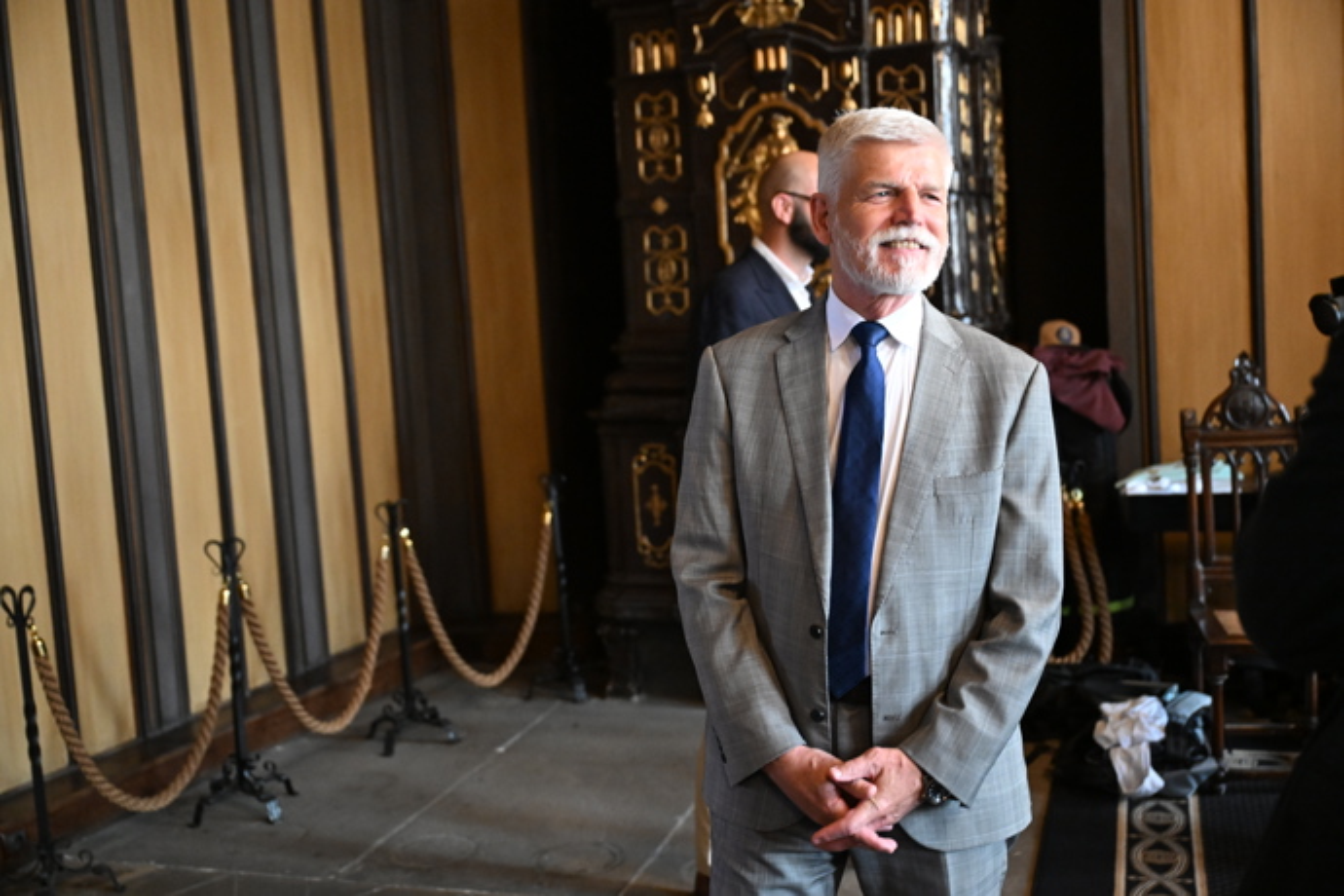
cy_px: 448
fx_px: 1419
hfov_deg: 50.7
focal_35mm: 38
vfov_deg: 35.1
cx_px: 672
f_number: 2.8
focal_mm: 38
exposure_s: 1/160
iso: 5000
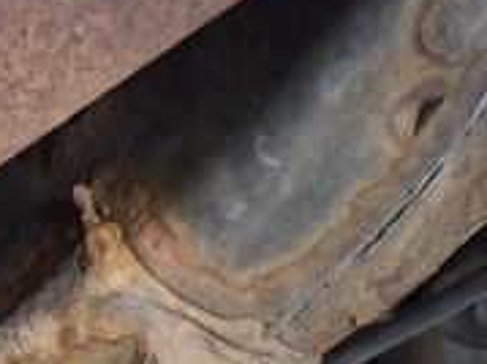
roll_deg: -4.9
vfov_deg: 14.0
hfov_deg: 19.6
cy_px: 527
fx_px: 1406
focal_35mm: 100
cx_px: 226
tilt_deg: +22.5
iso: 100
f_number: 1.8
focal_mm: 3.99
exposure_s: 1/9
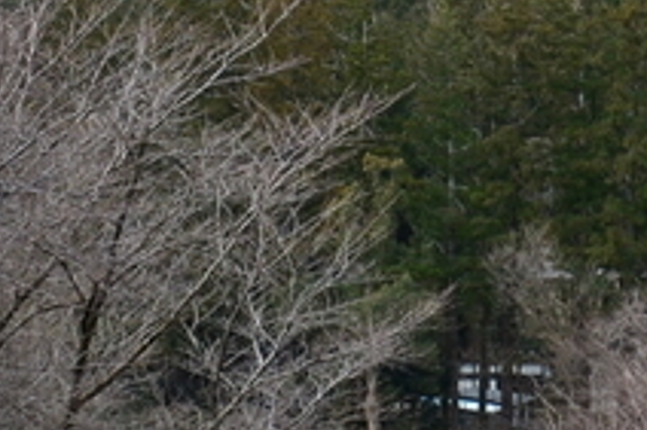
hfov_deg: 10.9
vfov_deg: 7.2
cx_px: 726
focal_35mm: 187
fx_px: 3358
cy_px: -278
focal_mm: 22
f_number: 9
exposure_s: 1/320
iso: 400
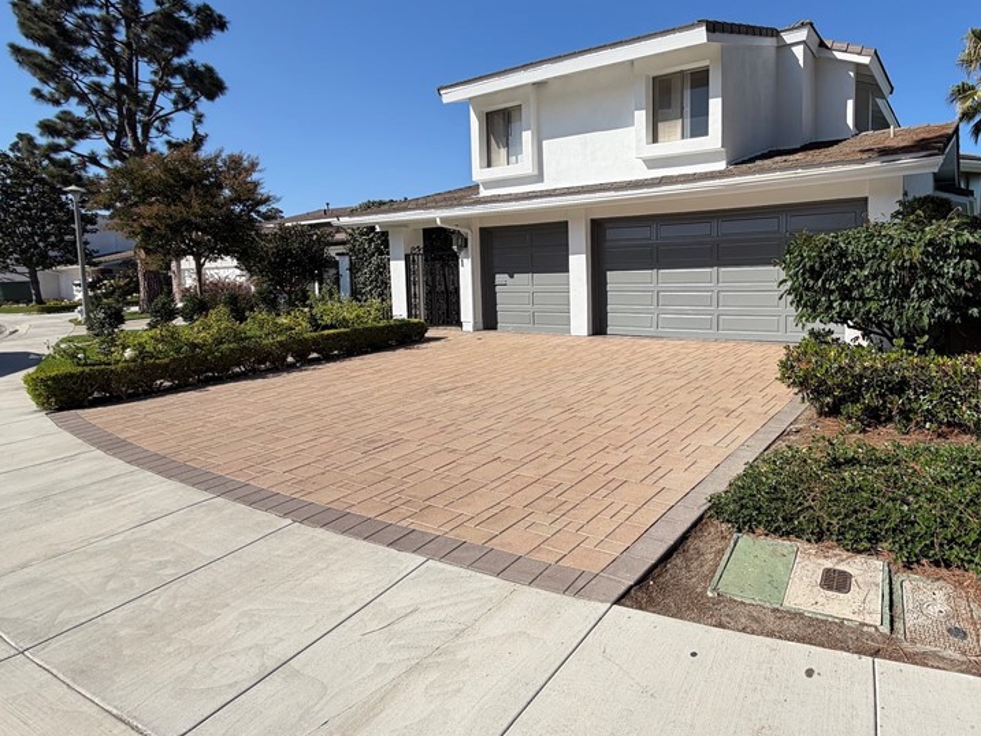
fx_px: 567
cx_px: 681
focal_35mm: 20
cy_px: 331
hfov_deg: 78.1
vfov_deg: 65.8
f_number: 2.2
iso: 20
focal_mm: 2.22
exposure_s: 1/901
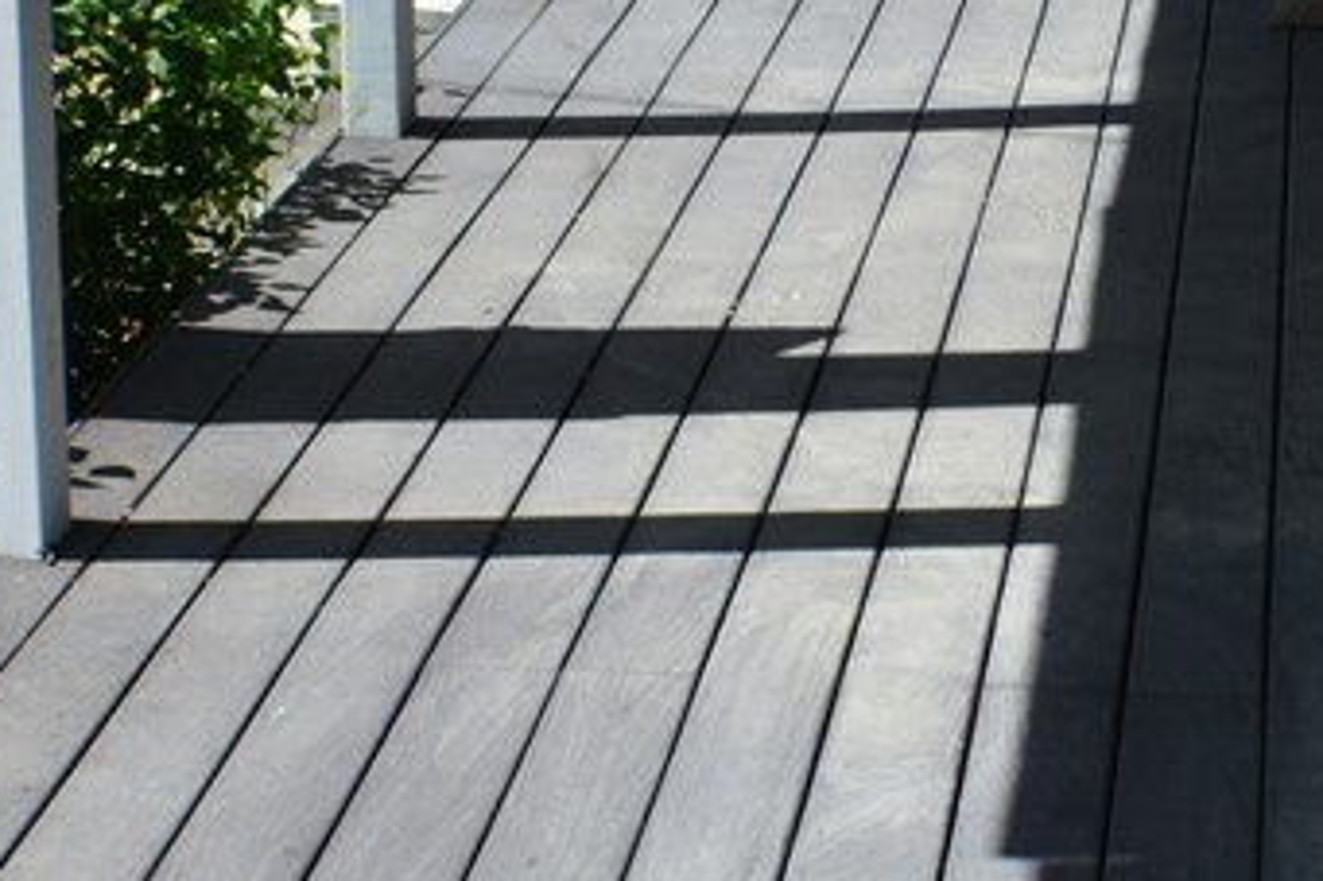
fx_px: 6318
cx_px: 1057
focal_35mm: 172
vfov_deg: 7.9
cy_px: -37
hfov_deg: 11.9
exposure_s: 1/125
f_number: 11
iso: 180
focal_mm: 36
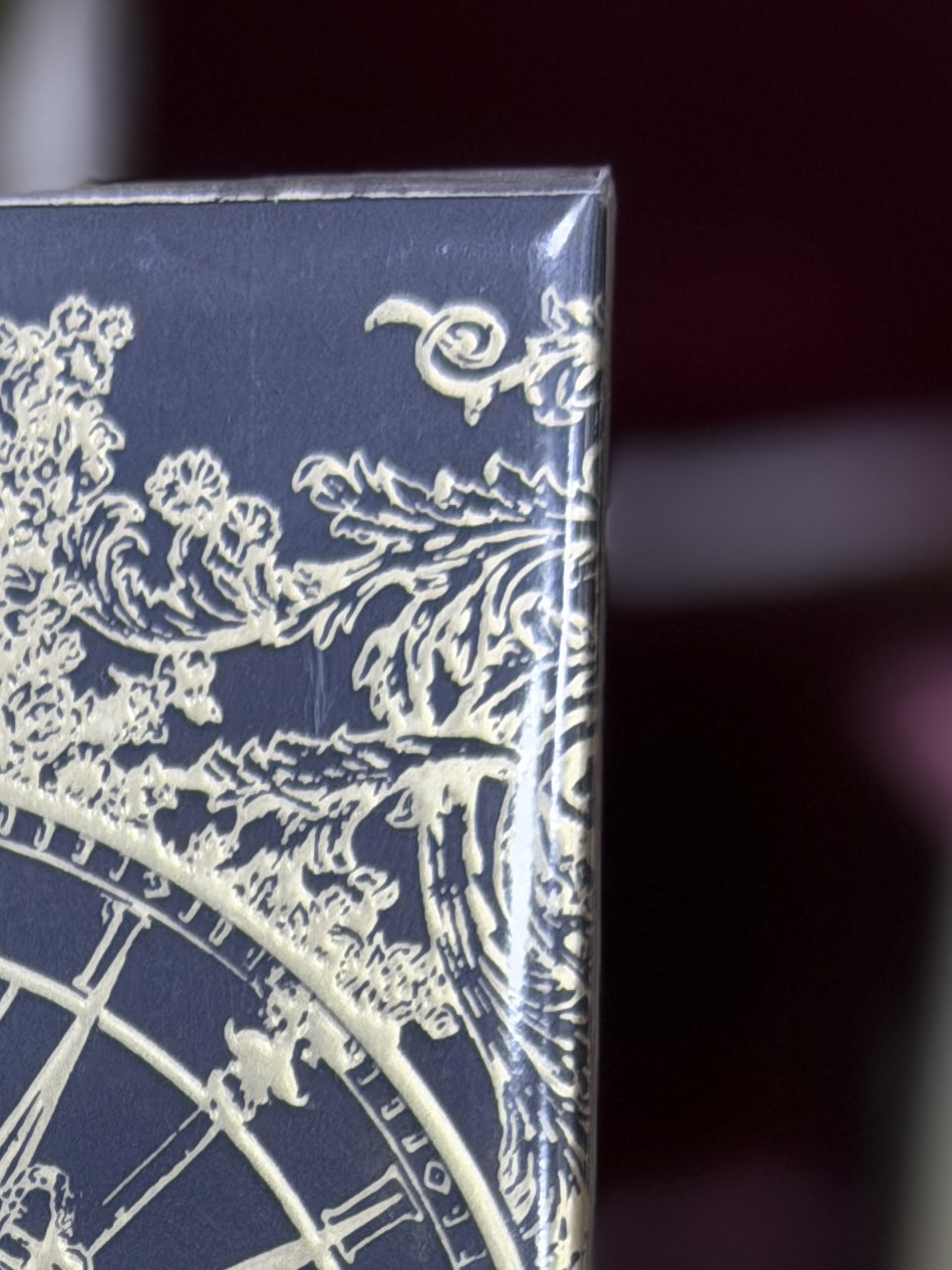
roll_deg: +3.3
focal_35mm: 153
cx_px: -328
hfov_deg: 9.5
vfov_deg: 12.4
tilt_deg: -31.4
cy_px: 1769
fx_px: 5609
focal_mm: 6.76
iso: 100
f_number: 1.78
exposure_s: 1/100
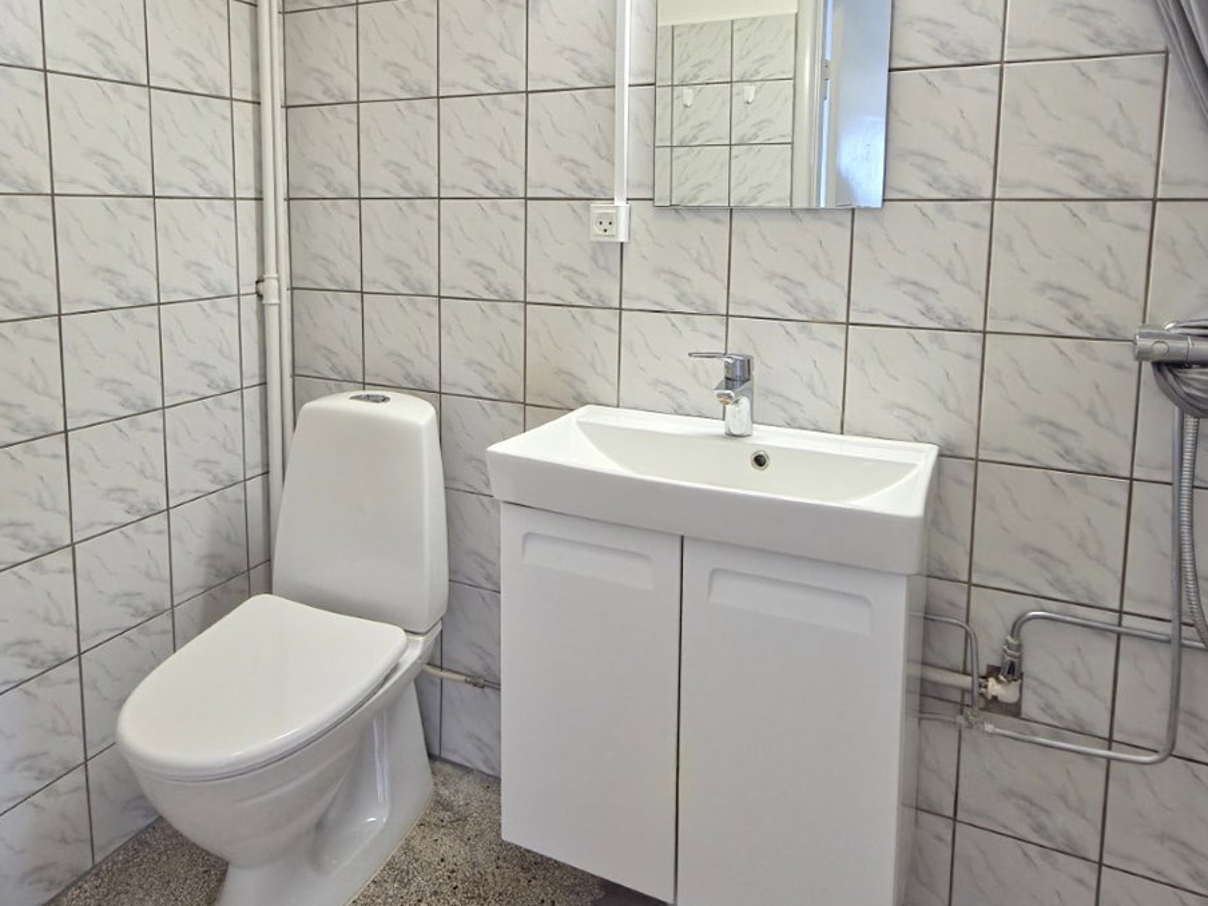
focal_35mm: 23
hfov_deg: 73.8
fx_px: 803
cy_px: 313
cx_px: 549
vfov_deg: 57.8
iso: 400
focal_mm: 2.2
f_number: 2.2
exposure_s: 1/50
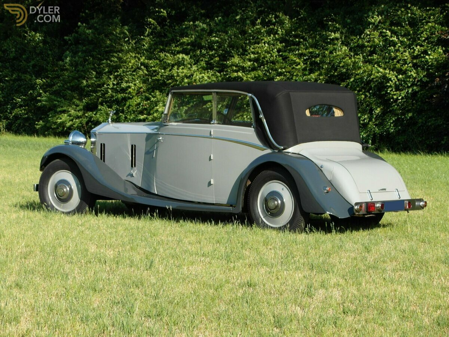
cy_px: 168
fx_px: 1479
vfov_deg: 13.0
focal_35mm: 114
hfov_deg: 17.3
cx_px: 224
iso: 100
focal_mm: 20.3
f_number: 4
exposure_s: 1/500
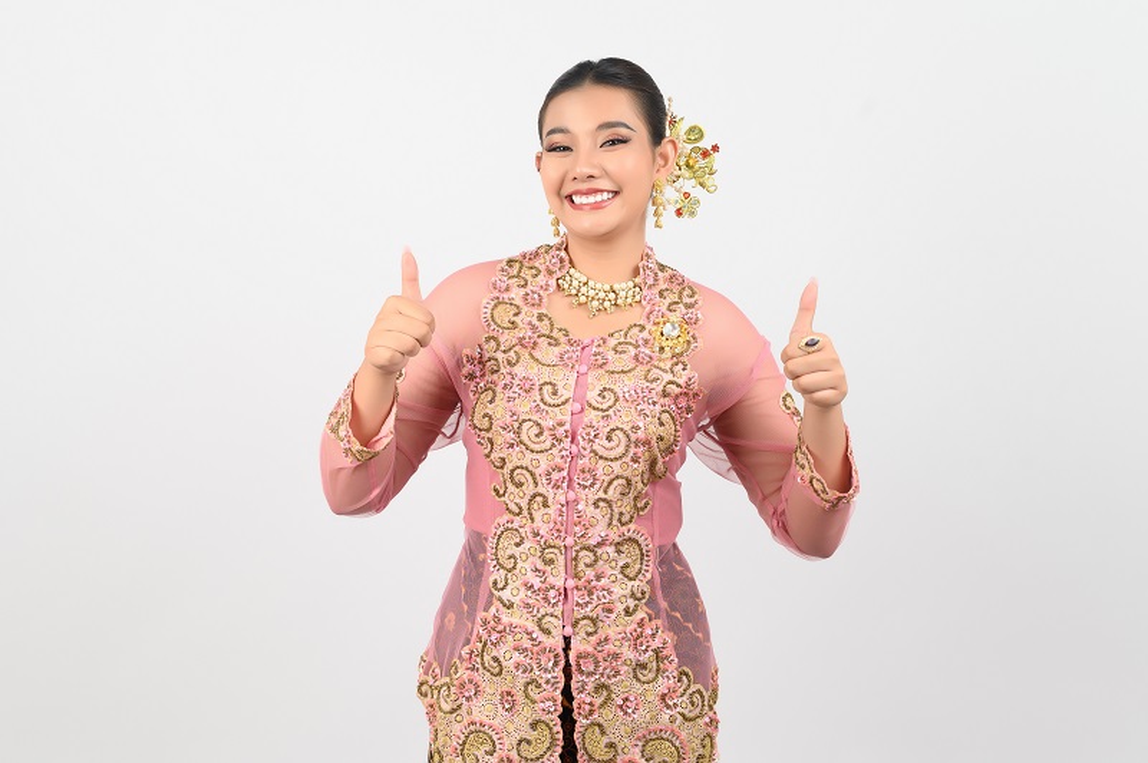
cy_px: 382
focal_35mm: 50
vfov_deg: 26.9
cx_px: 574
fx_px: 1593
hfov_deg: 39.6
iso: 400
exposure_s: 1/100
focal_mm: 50
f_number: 5.6
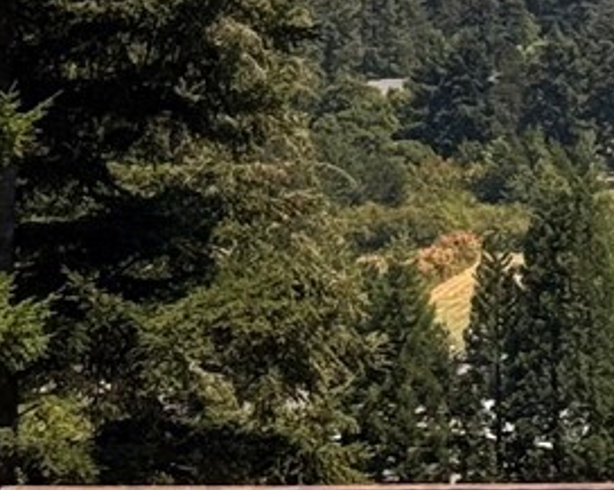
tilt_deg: +1.8
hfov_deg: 6.6
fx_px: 5010
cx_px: 1494
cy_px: -224
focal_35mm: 276
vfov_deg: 5.5
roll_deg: -0.2
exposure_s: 1/3425
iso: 64
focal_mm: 6.76
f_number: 1.78
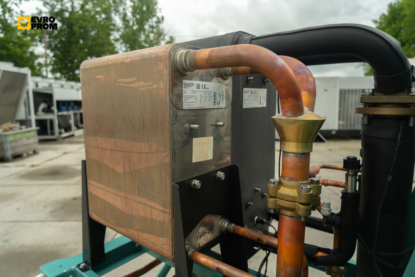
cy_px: 138
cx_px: 208
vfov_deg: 53.1
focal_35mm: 24
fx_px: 277
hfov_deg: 73.7
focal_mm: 24
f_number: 4
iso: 125
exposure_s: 1/160
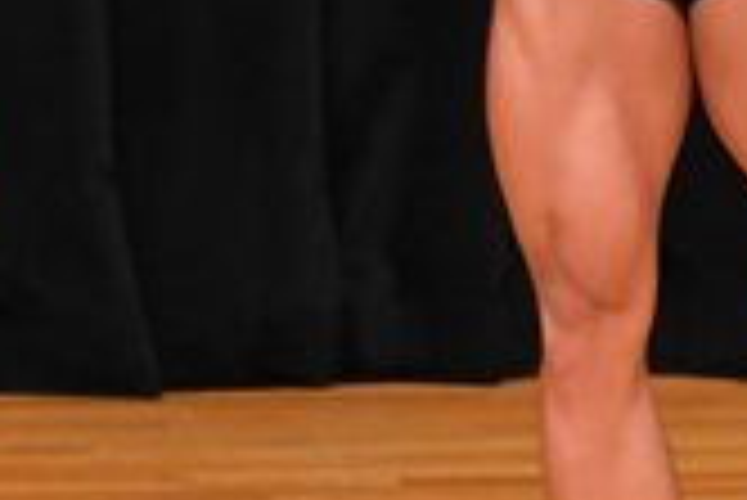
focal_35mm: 1049
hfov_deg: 2.0
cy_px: -36
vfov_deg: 1.3
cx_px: 1618
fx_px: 21785
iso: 4000
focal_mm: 150
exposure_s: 1/400
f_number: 5.6
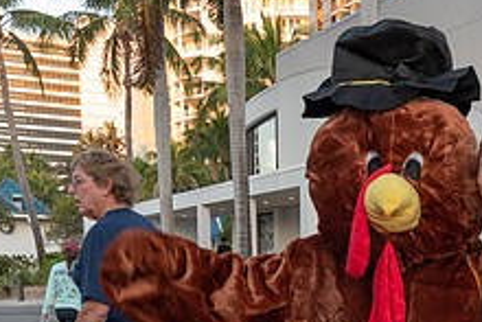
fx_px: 898
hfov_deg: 28.5
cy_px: 393
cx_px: 462
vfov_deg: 19.1
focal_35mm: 67
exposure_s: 1/125
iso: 400
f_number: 5.6
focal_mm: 16
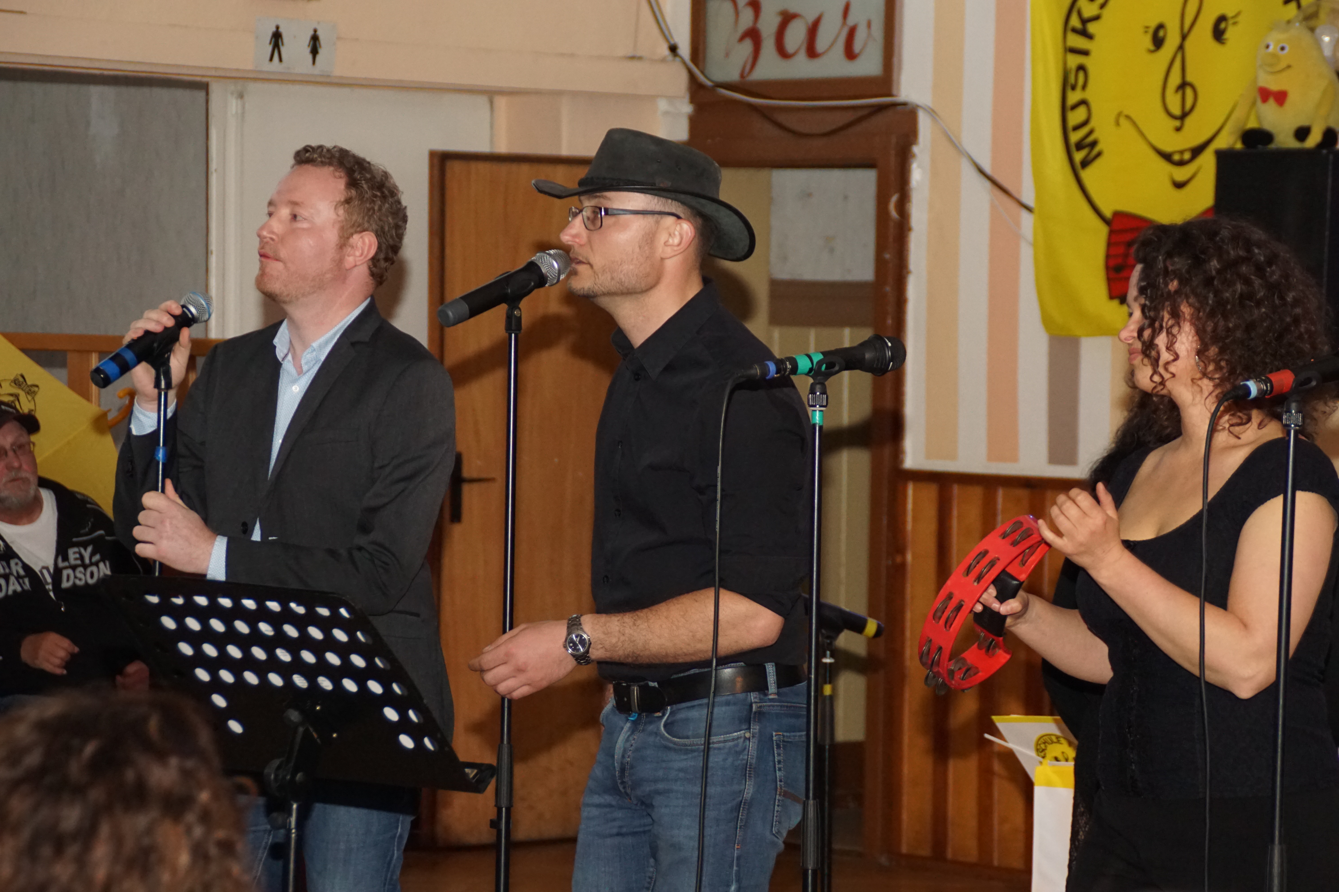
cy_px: 446
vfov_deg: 9.1
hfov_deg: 13.7
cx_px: 670
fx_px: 5579
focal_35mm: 150
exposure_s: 1/60
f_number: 5.6
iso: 1600
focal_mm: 100
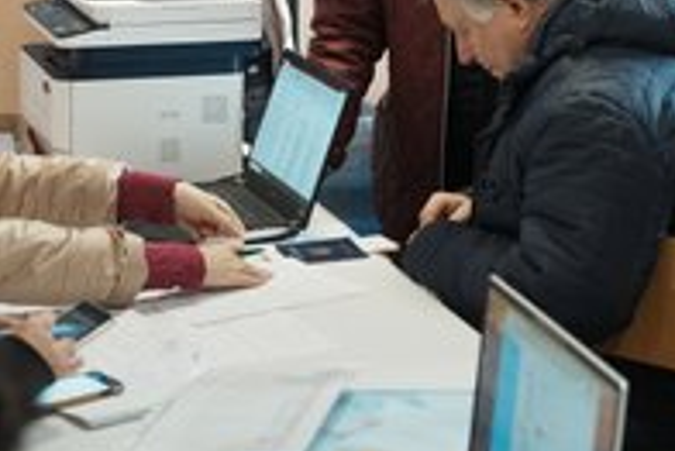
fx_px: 1801
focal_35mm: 96
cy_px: 5
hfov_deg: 21.2
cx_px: 355
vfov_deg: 14.1
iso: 1600
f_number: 3.2
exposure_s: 1/125
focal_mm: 47
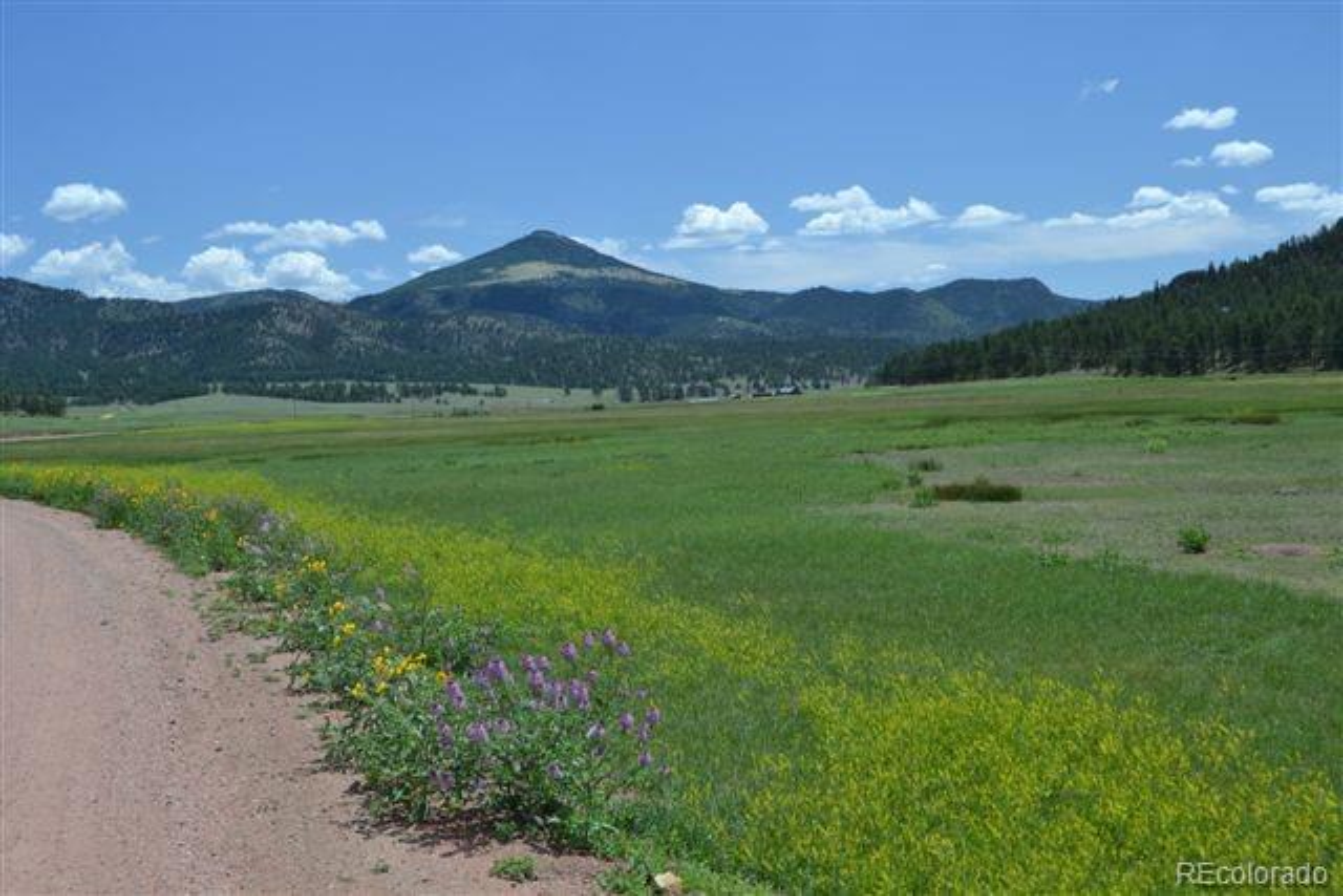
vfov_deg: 31.9
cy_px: 448
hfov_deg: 46.4
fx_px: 1567
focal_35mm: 42
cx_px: 672
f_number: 6.3
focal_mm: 28
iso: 100
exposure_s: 1/160
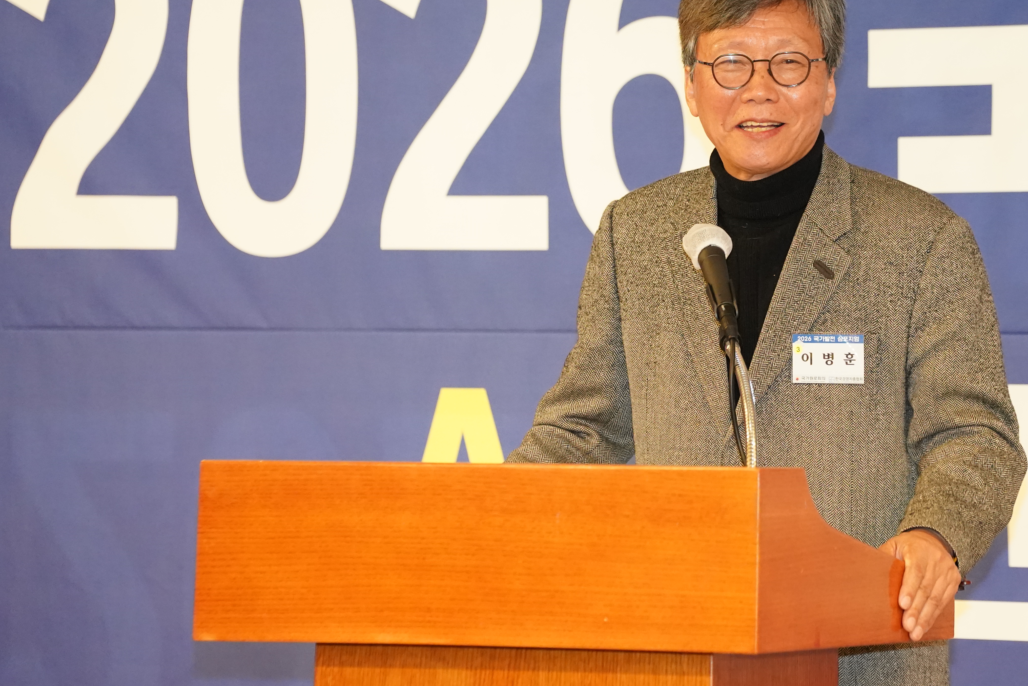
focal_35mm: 195
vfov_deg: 7.0
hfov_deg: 10.5
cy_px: 212
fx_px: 5568
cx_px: 704
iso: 6400
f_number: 4
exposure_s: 1/250
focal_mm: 132
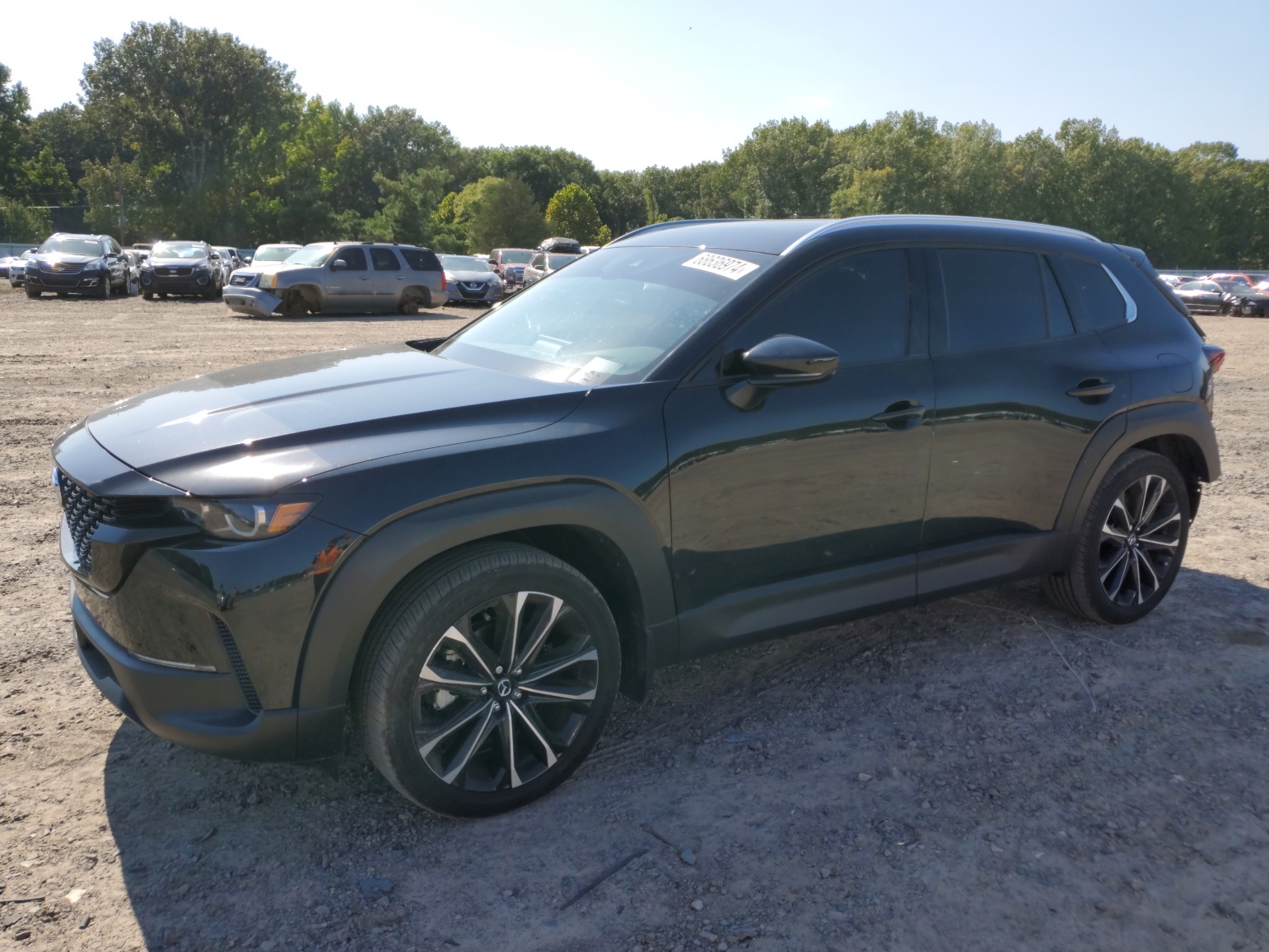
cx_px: 614
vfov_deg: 51.3
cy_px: 493
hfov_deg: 65.3
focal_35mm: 27
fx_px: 990
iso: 50
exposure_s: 1/2500
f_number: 1.5
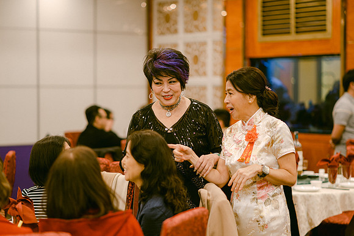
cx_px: 177
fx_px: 901
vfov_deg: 14.9
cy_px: 118
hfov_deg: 22.2
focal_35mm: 92
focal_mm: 85
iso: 320
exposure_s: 1/125
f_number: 2
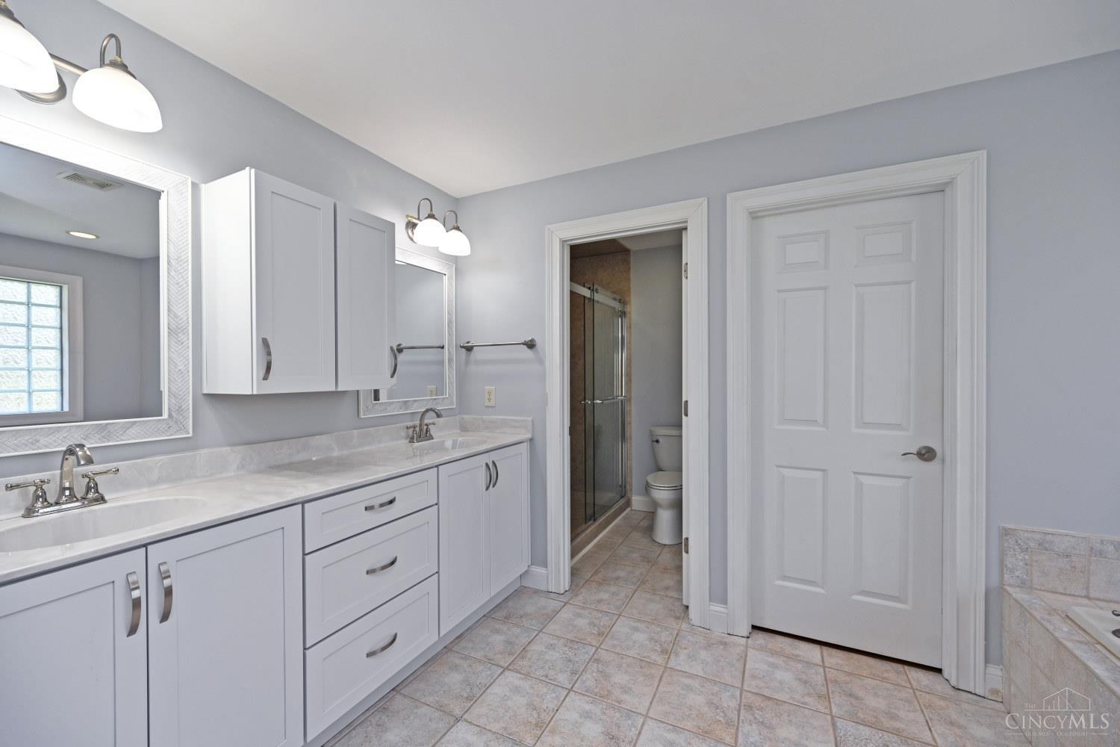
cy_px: 374
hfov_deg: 104.3
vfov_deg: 81.2
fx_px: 436
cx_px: 560
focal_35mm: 14
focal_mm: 14
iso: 200
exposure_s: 1/100
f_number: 5
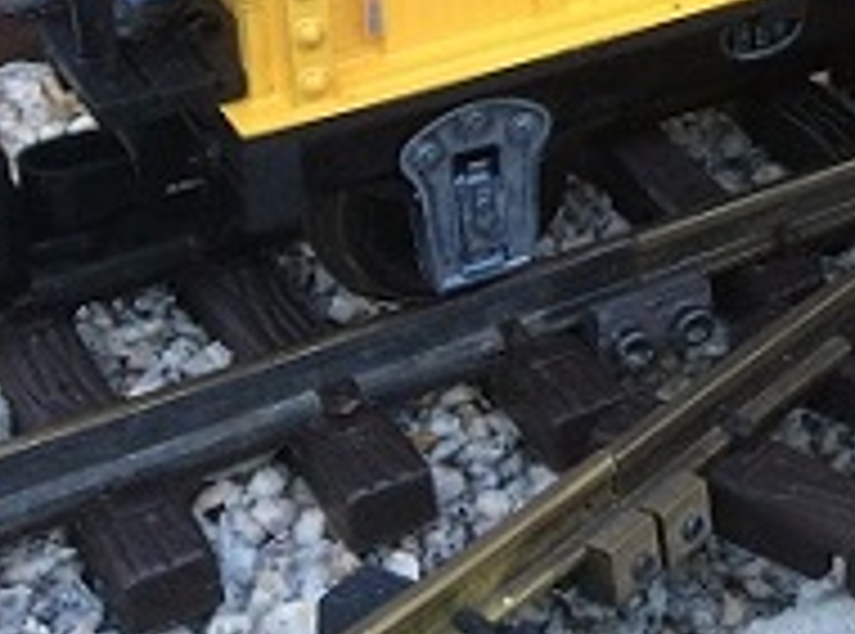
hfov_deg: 17.3
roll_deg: +0.4
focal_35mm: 108
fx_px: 2657
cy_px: -339
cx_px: 1089
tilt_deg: -19.0
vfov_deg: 12.8
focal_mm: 3.3
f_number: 2.4
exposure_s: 1/30
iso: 40
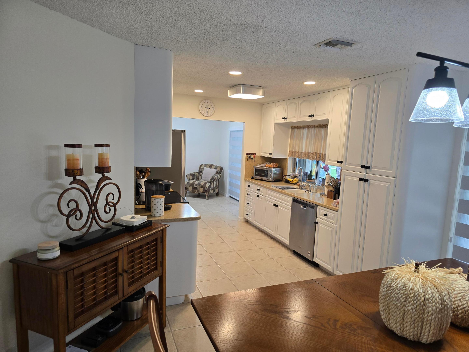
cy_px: 176
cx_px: 234
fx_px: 312
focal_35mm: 23
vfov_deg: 58.9
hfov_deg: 73.9
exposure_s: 1/120
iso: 100
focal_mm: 6.3
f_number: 1.7
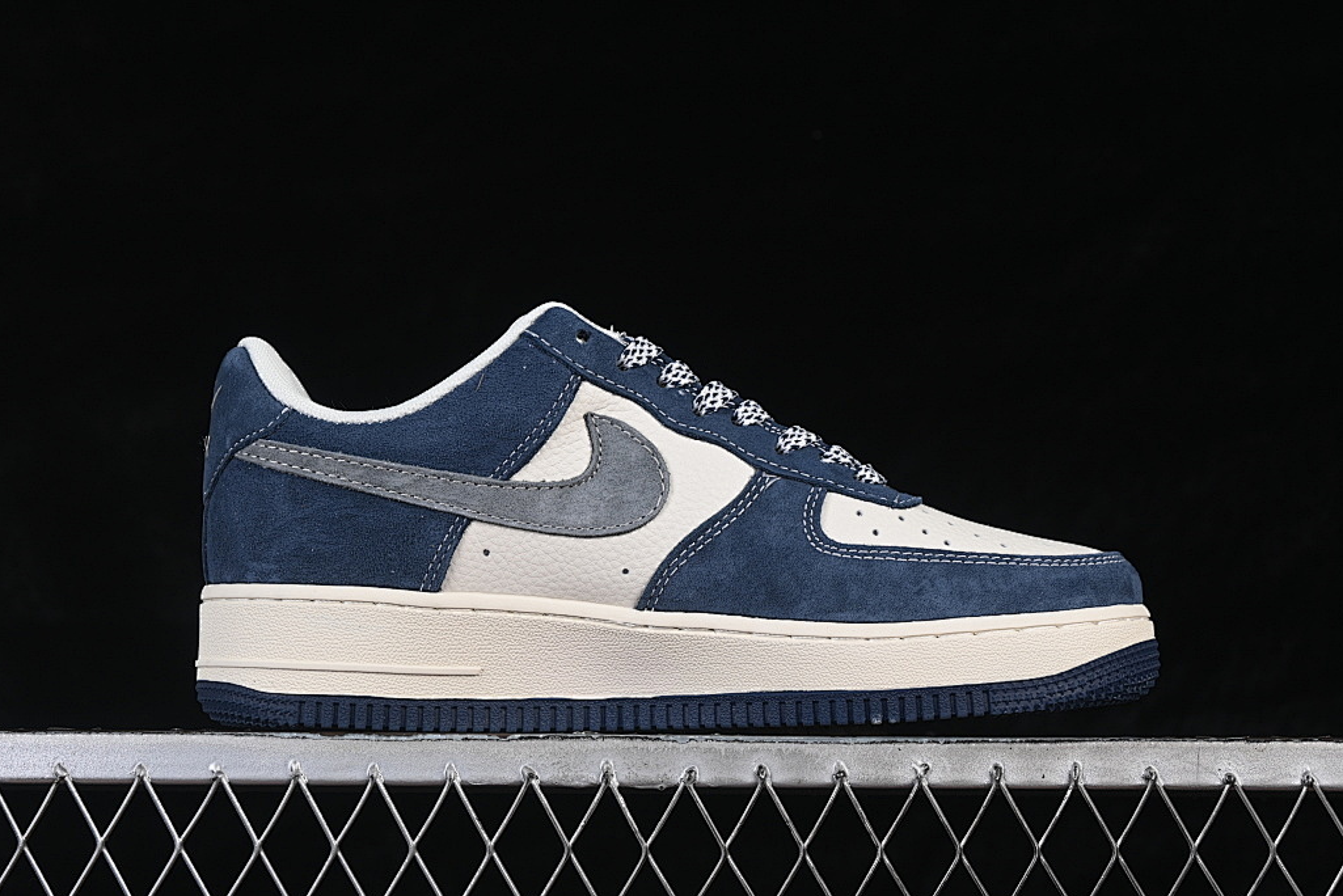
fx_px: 2948
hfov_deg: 25.7
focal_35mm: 79
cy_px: 440
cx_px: 673
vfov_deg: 17.3
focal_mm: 50
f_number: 8
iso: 160
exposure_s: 1/80
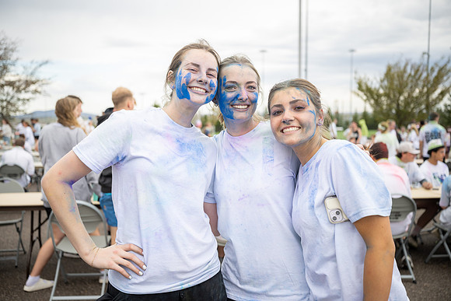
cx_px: 222
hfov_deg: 54.5
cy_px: 152
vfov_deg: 37.9
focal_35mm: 35
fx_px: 438
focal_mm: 34.5
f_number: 2.8
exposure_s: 1/500
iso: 160
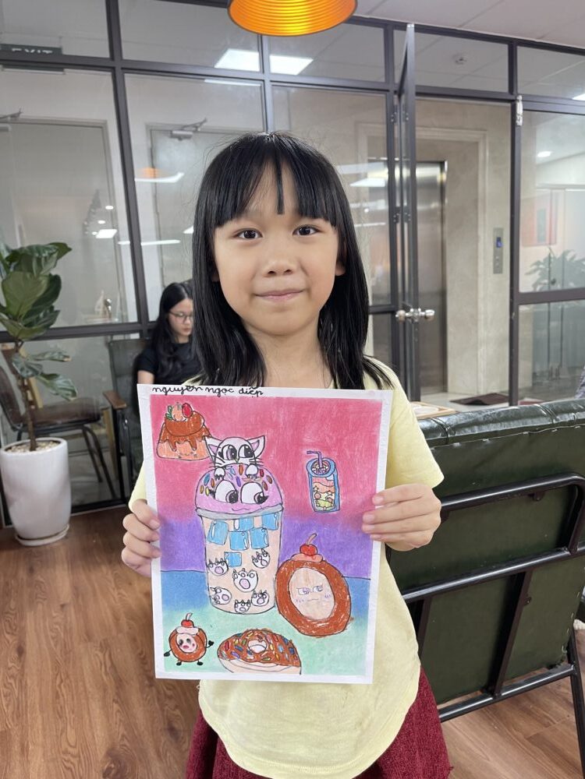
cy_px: 390
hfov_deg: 54.9
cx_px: 292
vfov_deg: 69.4
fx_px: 563
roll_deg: +3.5
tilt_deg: -9.8
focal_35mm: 25
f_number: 1.6
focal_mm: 5.1
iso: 160
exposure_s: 1/50
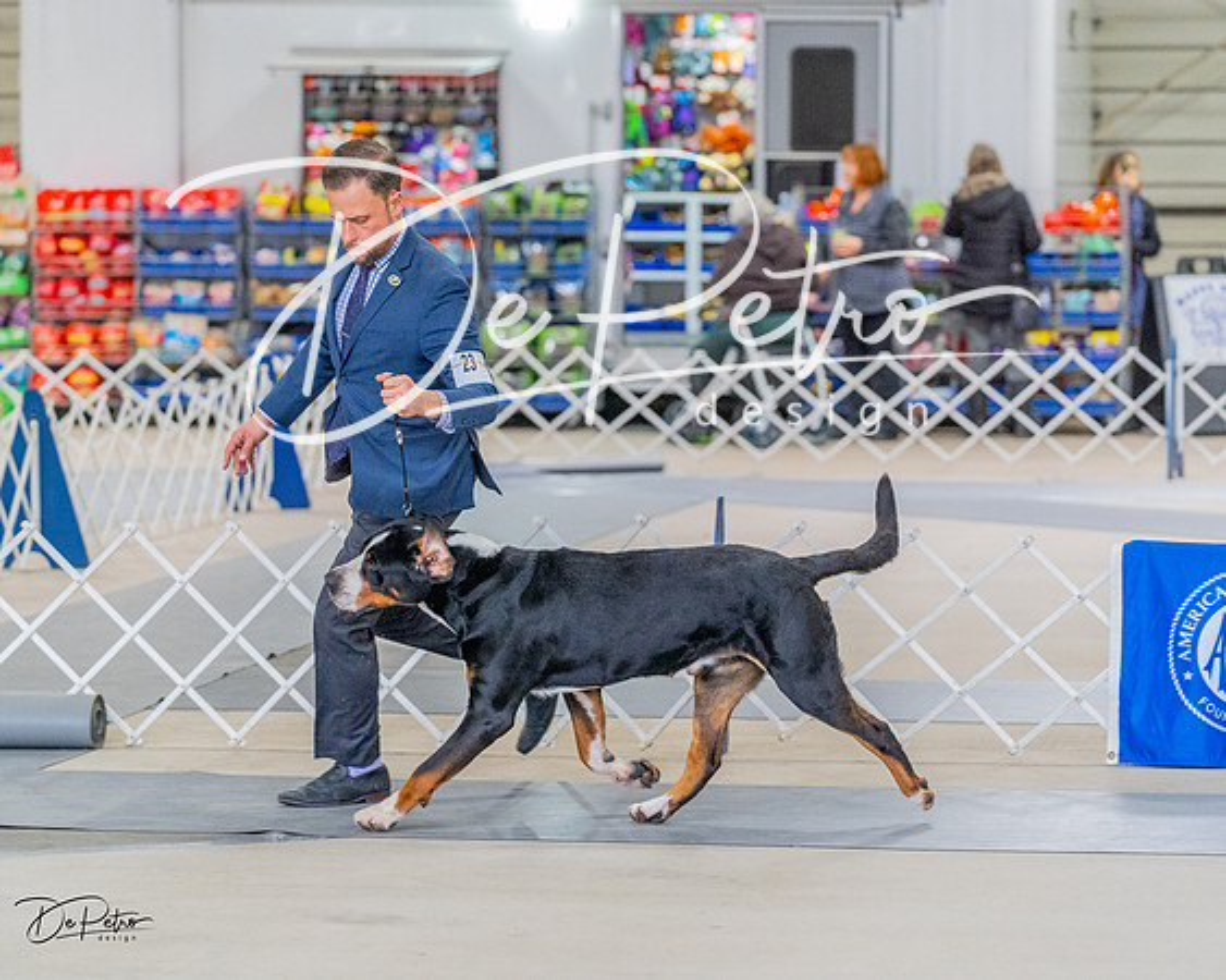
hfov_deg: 12.8
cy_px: 490
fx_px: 5474
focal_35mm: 151
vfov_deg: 10.2
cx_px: 613
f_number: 3.5
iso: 6400
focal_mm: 134
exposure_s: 1/400
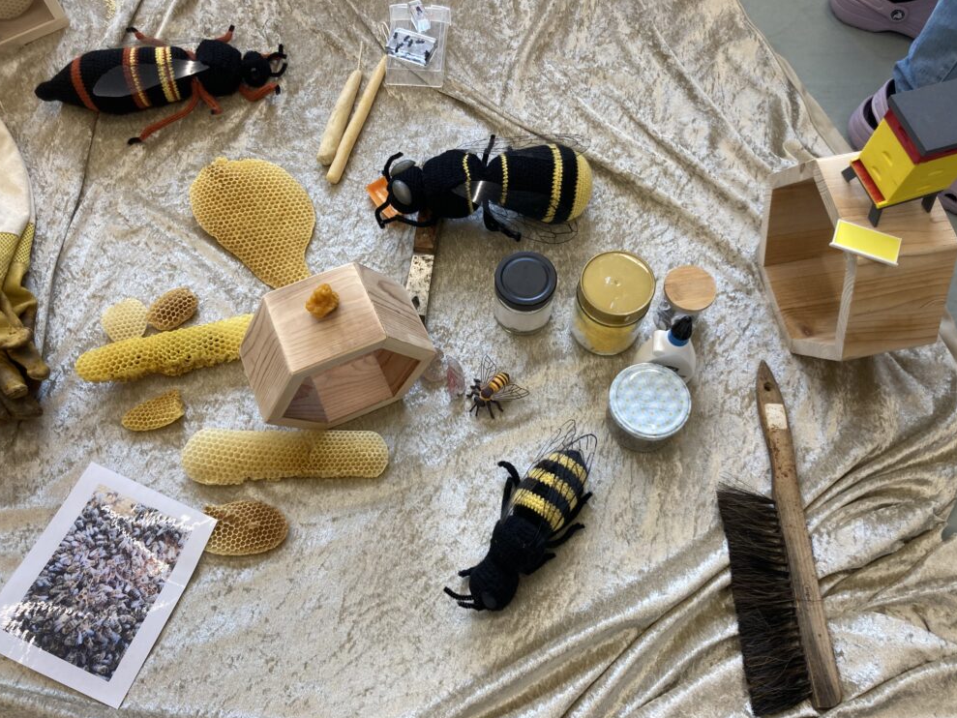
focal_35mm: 29
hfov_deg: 61.6
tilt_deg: -65.7
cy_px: 370
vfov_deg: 48.2
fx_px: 802
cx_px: 487
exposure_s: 1/100
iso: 50
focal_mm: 3.99
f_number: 1.8
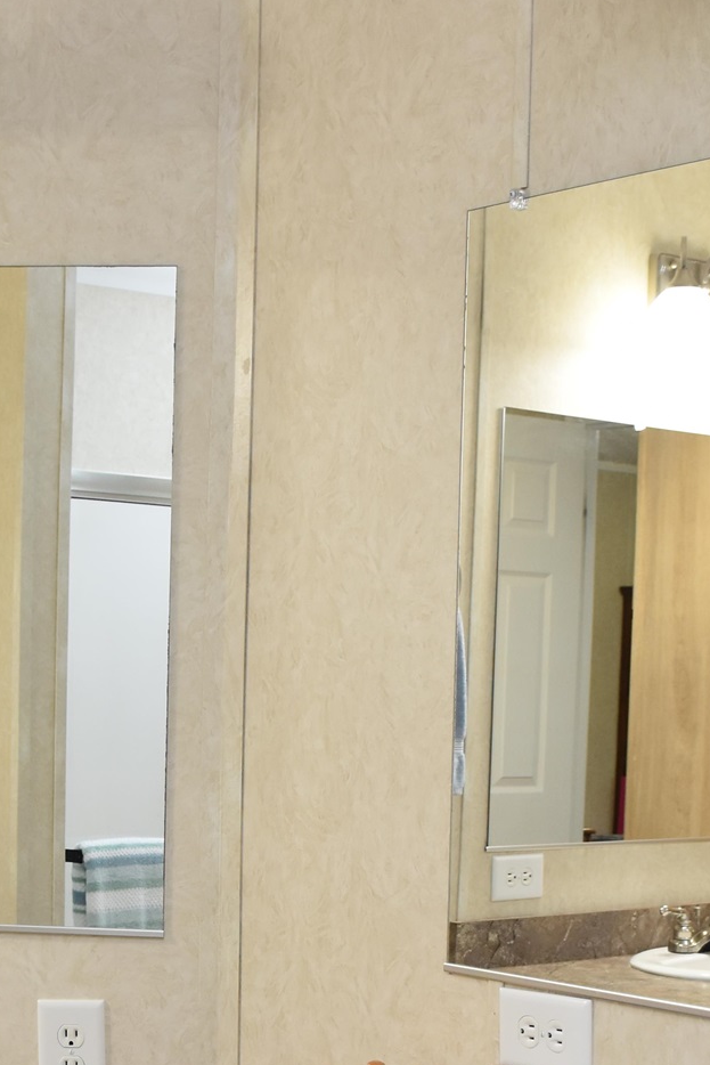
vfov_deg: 26.7
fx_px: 2188
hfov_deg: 18.4
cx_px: 258
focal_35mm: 74
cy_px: 880
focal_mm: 20
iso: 560
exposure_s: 1/60
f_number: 4
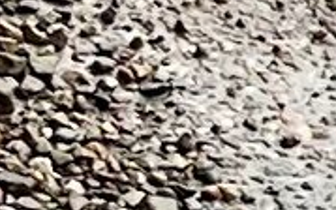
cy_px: -146
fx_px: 1695
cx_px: 1012
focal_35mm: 185
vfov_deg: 6.9
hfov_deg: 9.1
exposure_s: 1/121
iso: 50
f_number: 1.5
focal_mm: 5.7
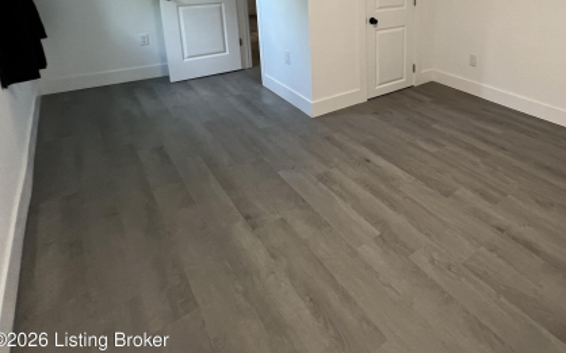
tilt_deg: -12.5
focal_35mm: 22
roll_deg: -1.9
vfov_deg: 48.9
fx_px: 339
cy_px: 32
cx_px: 442
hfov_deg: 72.6
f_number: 1.8
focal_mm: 1.57
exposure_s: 1/120
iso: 200
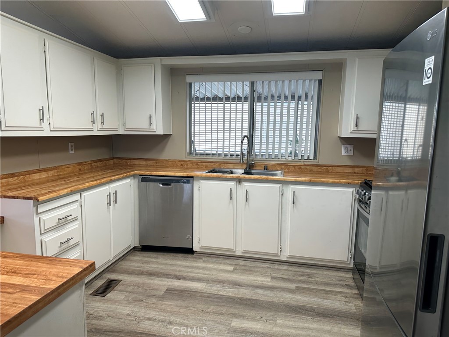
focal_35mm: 24
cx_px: 224
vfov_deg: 56.8
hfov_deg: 71.6
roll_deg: -0.3
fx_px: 311
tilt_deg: -7.2
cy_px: 168
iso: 100
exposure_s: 1/120
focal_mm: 6.86
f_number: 1.78
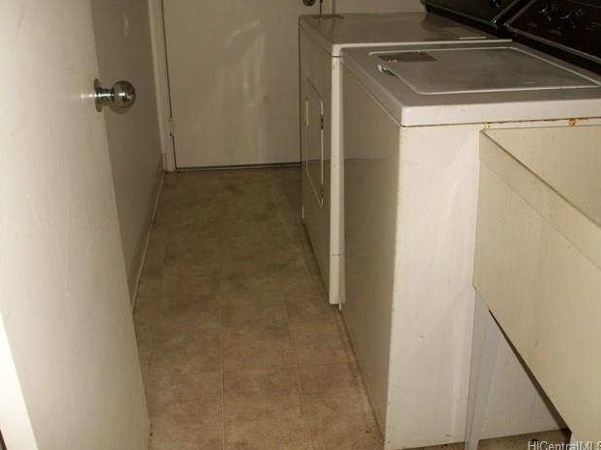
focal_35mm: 35
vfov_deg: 40.7
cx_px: 303
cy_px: 224
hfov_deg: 52.6
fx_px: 607
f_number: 2.8
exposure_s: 1/60
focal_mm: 5.7
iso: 64
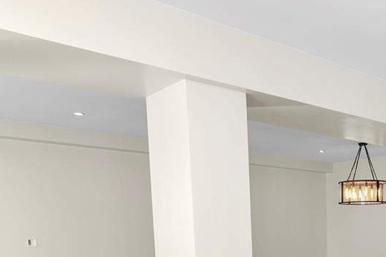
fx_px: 450
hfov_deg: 43.5
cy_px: 298
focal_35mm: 42
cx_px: 327
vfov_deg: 28.3
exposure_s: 1/50
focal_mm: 14
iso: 400
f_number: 5.6
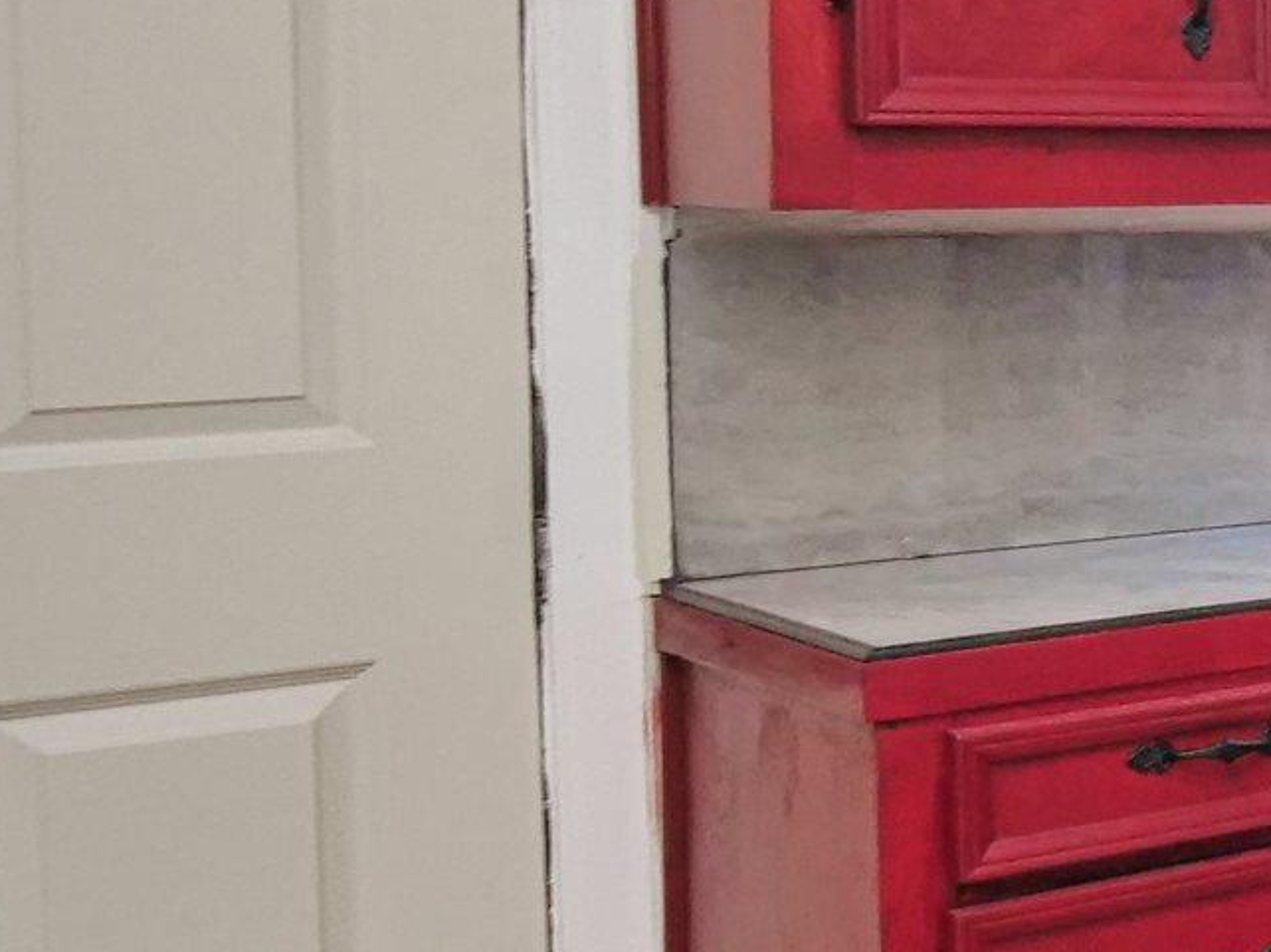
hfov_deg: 18.6
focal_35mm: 67
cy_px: 271
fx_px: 2459
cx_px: 2542
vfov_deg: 21.8
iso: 800
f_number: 4
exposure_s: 1/160
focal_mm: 7
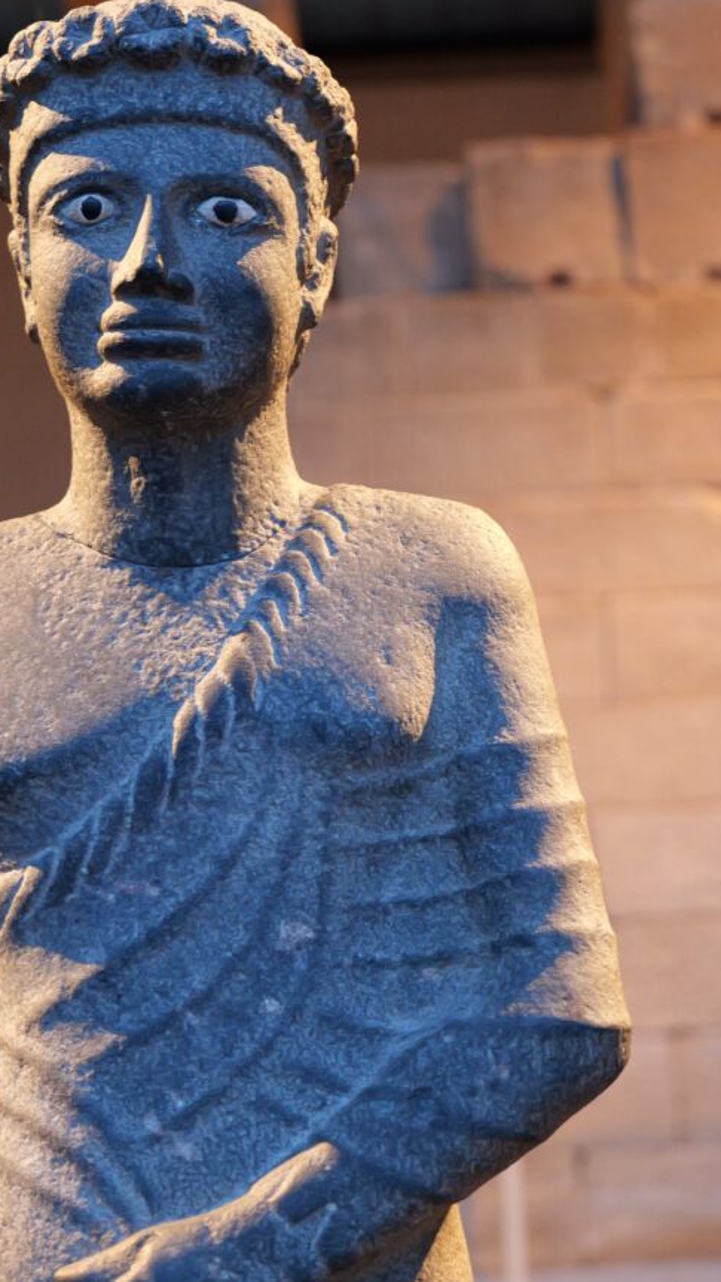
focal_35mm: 84
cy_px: 468
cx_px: 363
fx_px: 2854
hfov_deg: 14.4
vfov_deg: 25.2
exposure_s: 1/20
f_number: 5.6
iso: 6400
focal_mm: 60
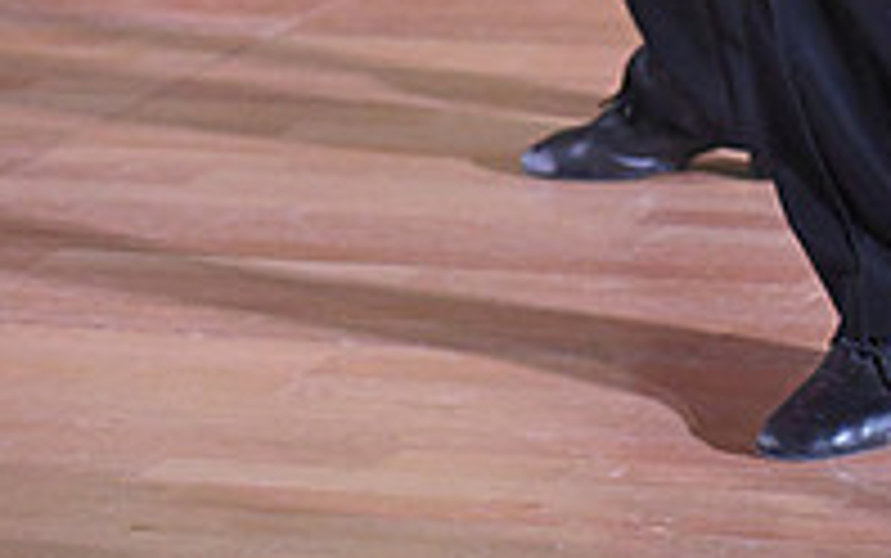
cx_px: 857
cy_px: -702
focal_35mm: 347
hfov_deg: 6.0
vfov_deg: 3.7
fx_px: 8431
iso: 5000
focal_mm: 116
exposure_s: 1/400
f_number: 4
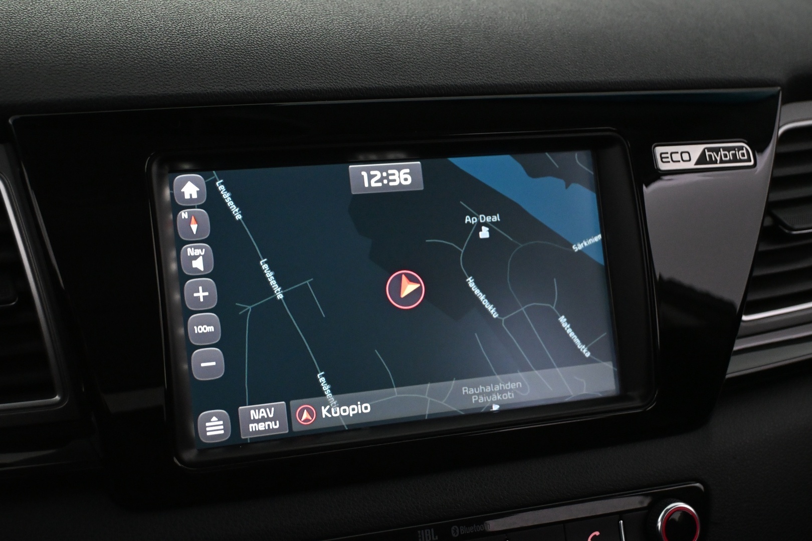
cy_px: 270
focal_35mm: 60
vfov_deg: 22.6
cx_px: 406
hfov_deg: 33.4
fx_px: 1353
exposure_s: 1/60
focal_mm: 40
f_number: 5.6
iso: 4000
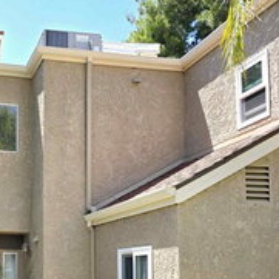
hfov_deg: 32.5
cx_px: 1
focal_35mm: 48
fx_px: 438
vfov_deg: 33.9
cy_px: 239
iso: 12
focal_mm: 6.3
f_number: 1.7
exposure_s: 1/303
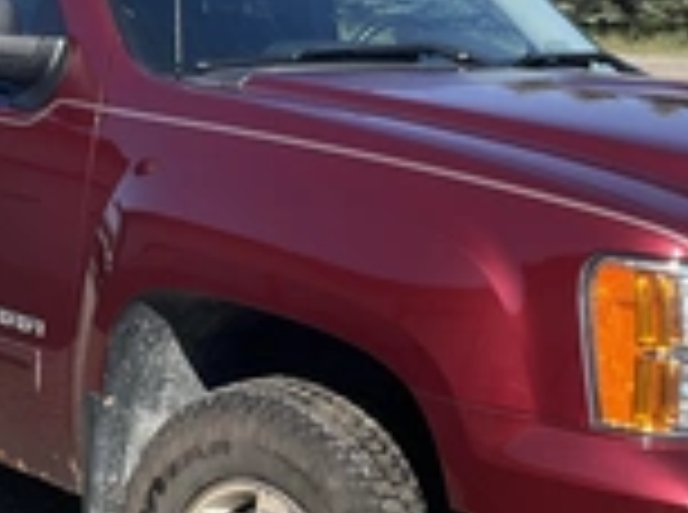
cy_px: 324
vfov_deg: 19.3
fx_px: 1507
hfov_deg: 25.7
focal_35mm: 76
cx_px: 310
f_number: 1.8
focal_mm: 3
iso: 25
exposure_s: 1/1342
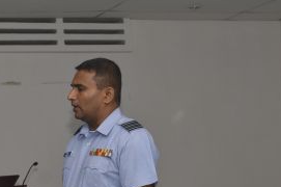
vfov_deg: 12.1
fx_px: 881
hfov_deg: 18.0
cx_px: 59
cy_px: 133
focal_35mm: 113
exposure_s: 1/200
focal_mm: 34
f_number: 7.1
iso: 200
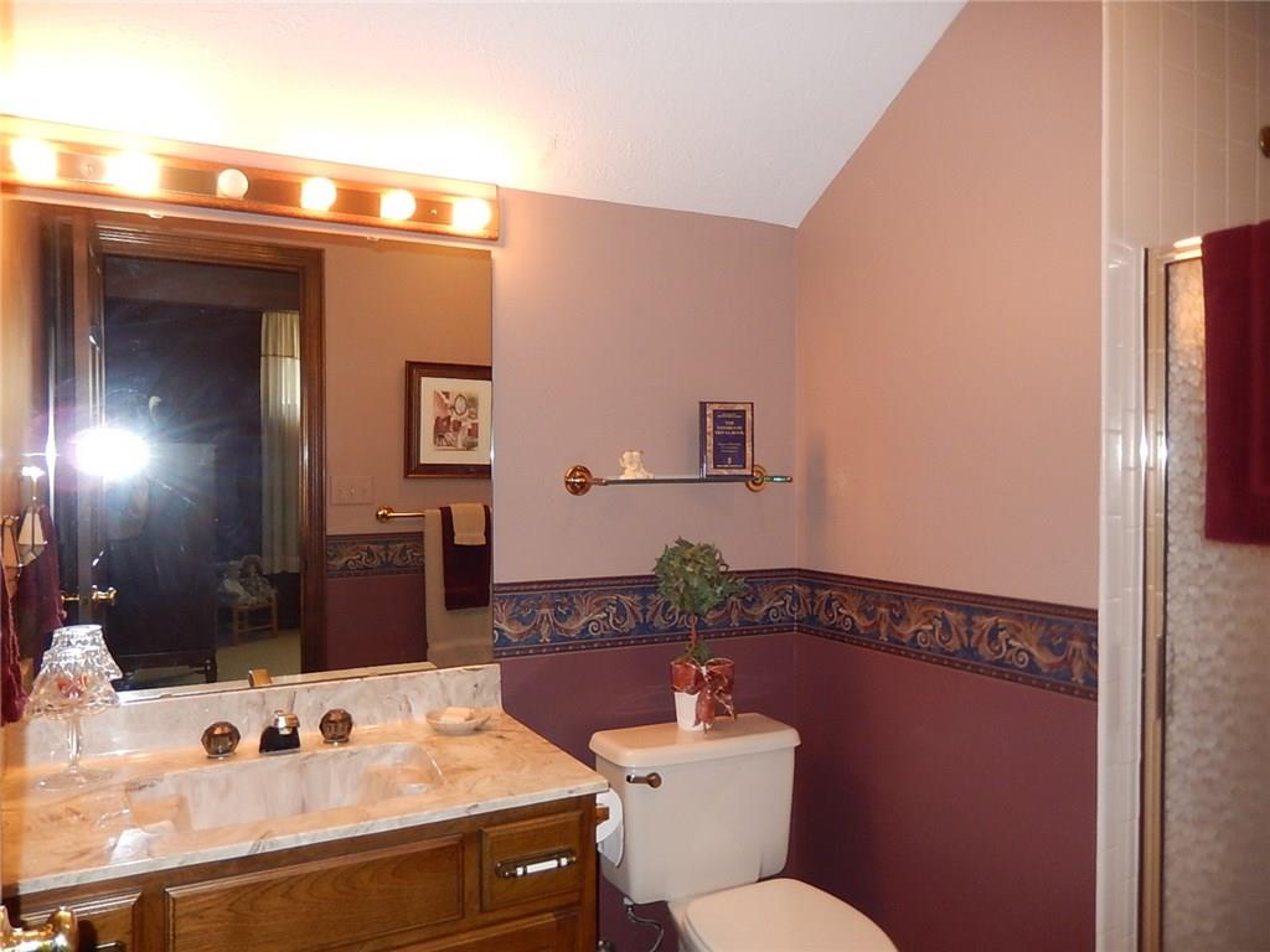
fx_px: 917
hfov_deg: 69.4
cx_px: 635
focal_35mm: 25
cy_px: 476
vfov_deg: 54.9
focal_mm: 4.5
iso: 200
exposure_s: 1/30
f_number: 3.4
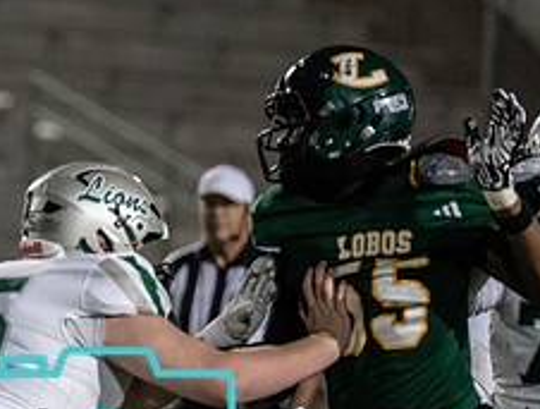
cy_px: 320
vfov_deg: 2.2
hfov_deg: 2.9
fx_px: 10720
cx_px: -271
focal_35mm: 685
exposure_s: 1/1250
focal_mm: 194
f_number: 2.8
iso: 3200
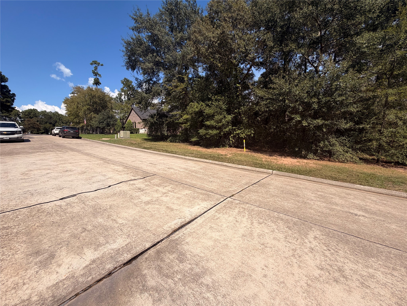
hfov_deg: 102.1
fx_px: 165
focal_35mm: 14
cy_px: 153
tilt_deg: -3.5
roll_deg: +0.8
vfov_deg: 85.7
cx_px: 204
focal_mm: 2.22
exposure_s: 1/1167
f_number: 2.2
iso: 25
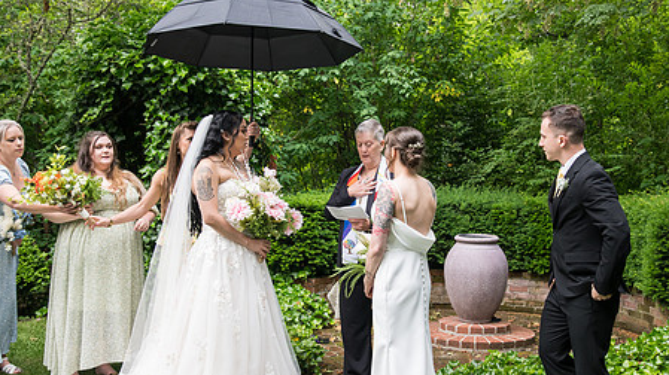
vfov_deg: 28.3
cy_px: 197
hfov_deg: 48.3
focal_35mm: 42
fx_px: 745
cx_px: 364
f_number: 4
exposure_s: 1/400
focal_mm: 31
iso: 1000
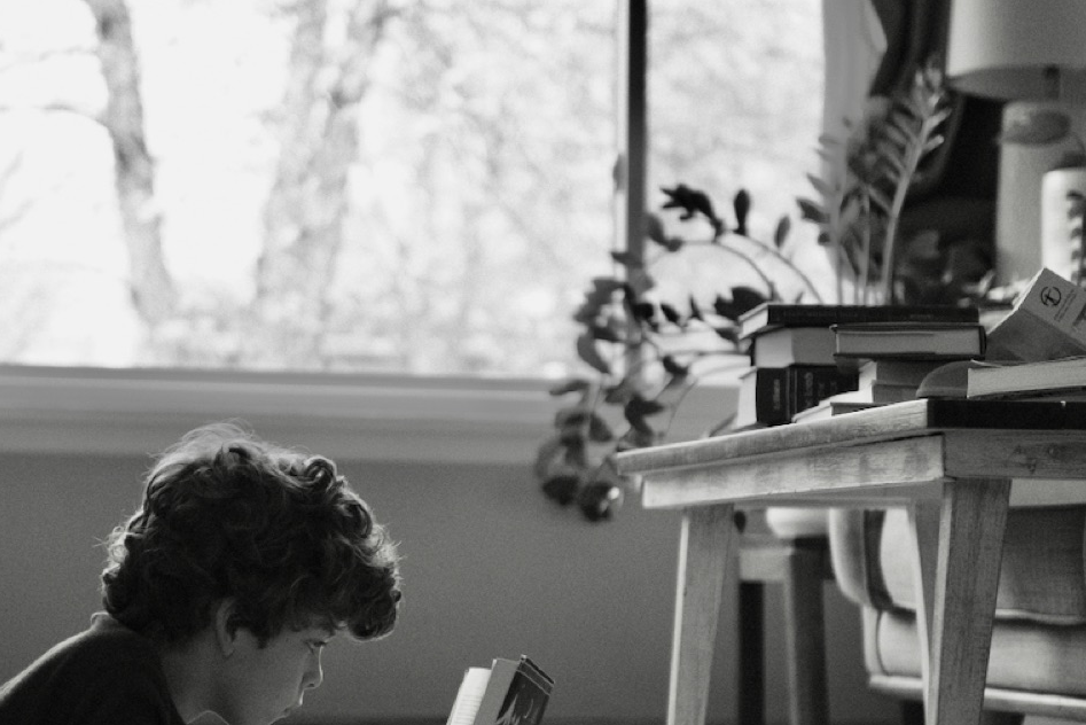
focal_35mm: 76
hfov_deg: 26.6
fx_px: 2293
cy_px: 536
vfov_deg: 17.9
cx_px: 452
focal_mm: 30
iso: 320
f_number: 1.4
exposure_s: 1/170
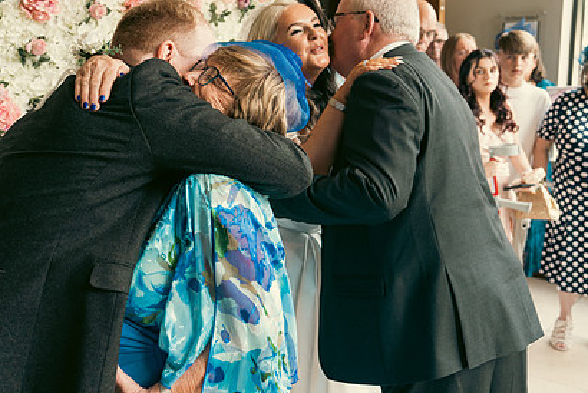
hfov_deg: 46.9
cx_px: 214
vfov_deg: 32.6
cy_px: 161
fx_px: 670
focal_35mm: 41
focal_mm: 29
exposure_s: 1/160
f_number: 3.5
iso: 640
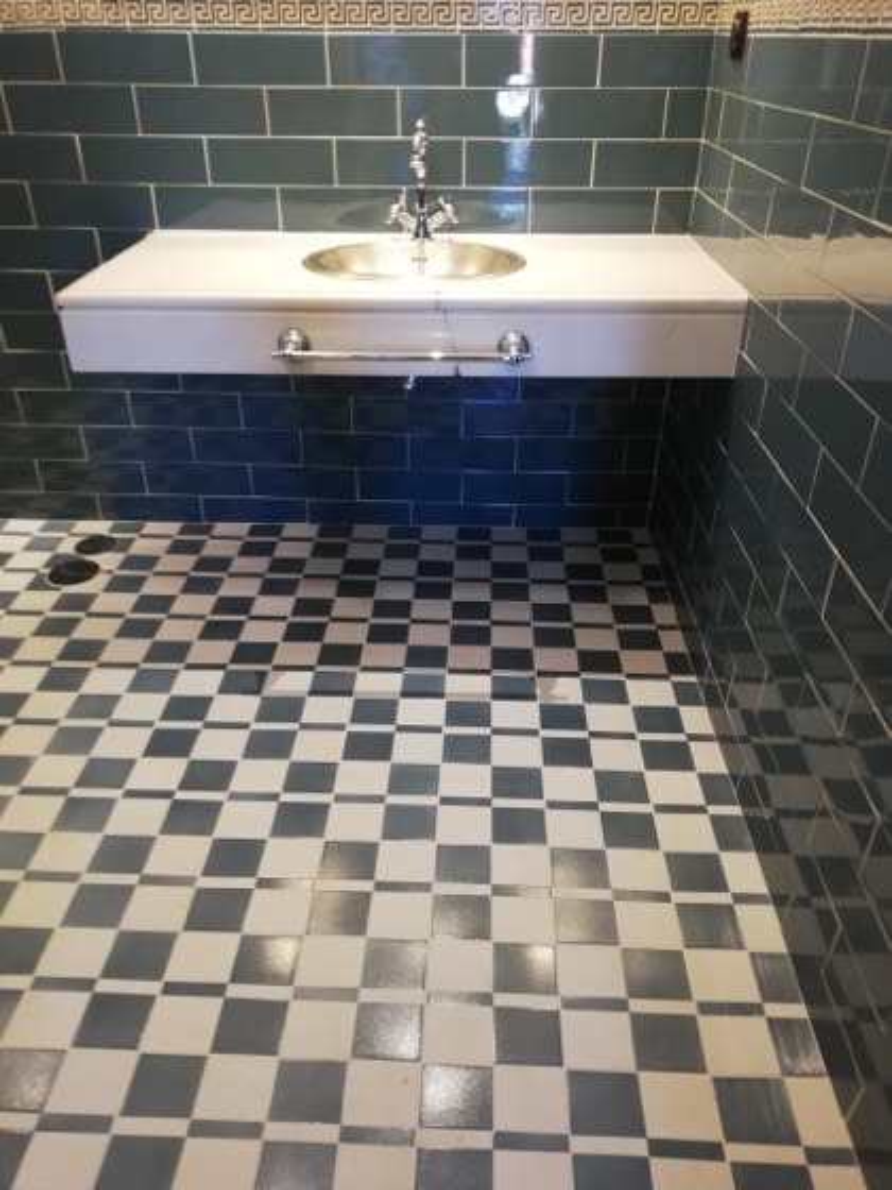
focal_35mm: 26
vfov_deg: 67.3
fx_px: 893
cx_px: 446
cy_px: 595
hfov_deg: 53.1
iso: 320
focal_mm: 3.81
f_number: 2.2
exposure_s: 1/33.3
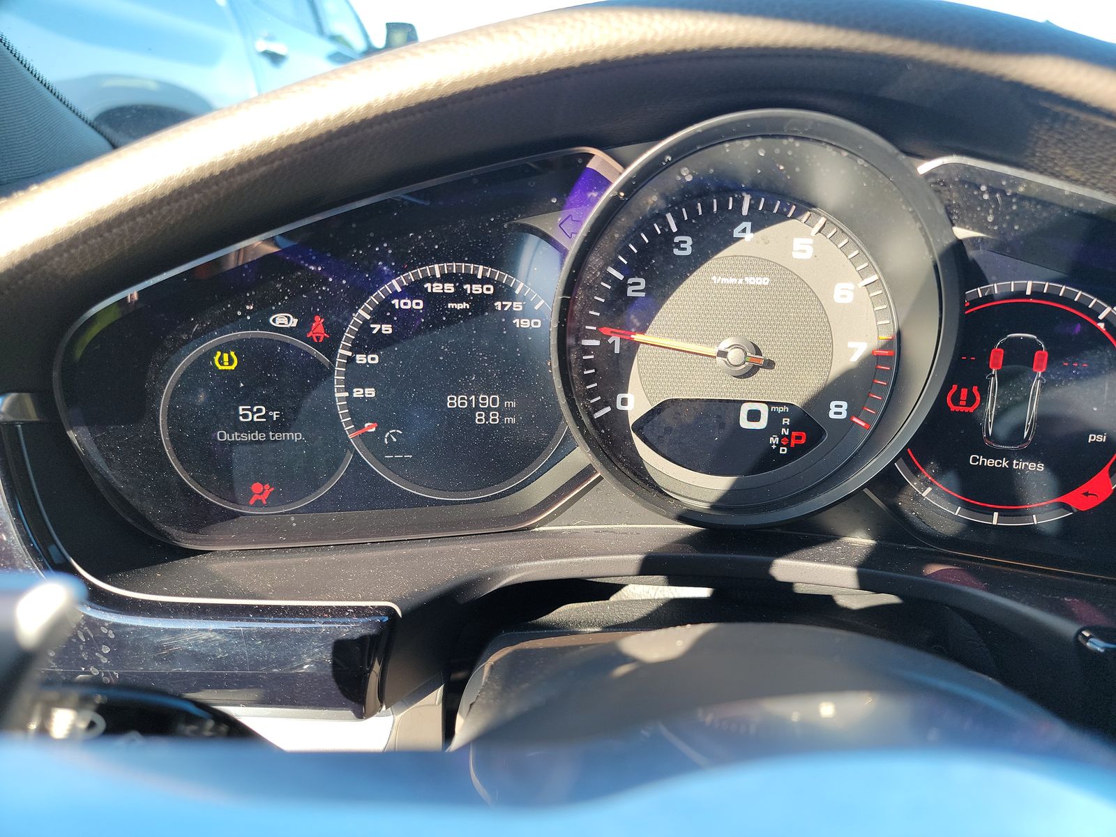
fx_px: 774
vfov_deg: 56.8
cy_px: 418
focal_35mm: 24
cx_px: 558
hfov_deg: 71.6
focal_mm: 6.7
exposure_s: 1/59
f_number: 1.8
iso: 54
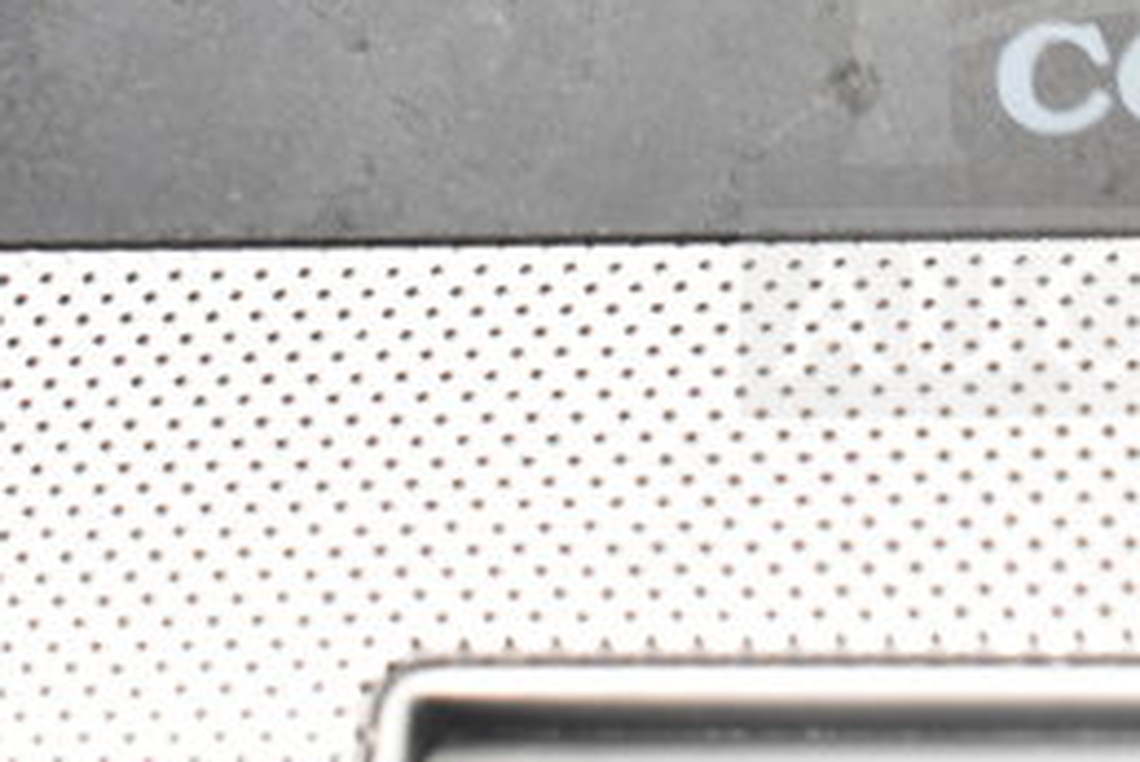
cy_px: 68
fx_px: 3358
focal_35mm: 106
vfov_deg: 12.8
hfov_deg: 18.6
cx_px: 1232
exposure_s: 1/50
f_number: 4.2
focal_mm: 30
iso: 2000
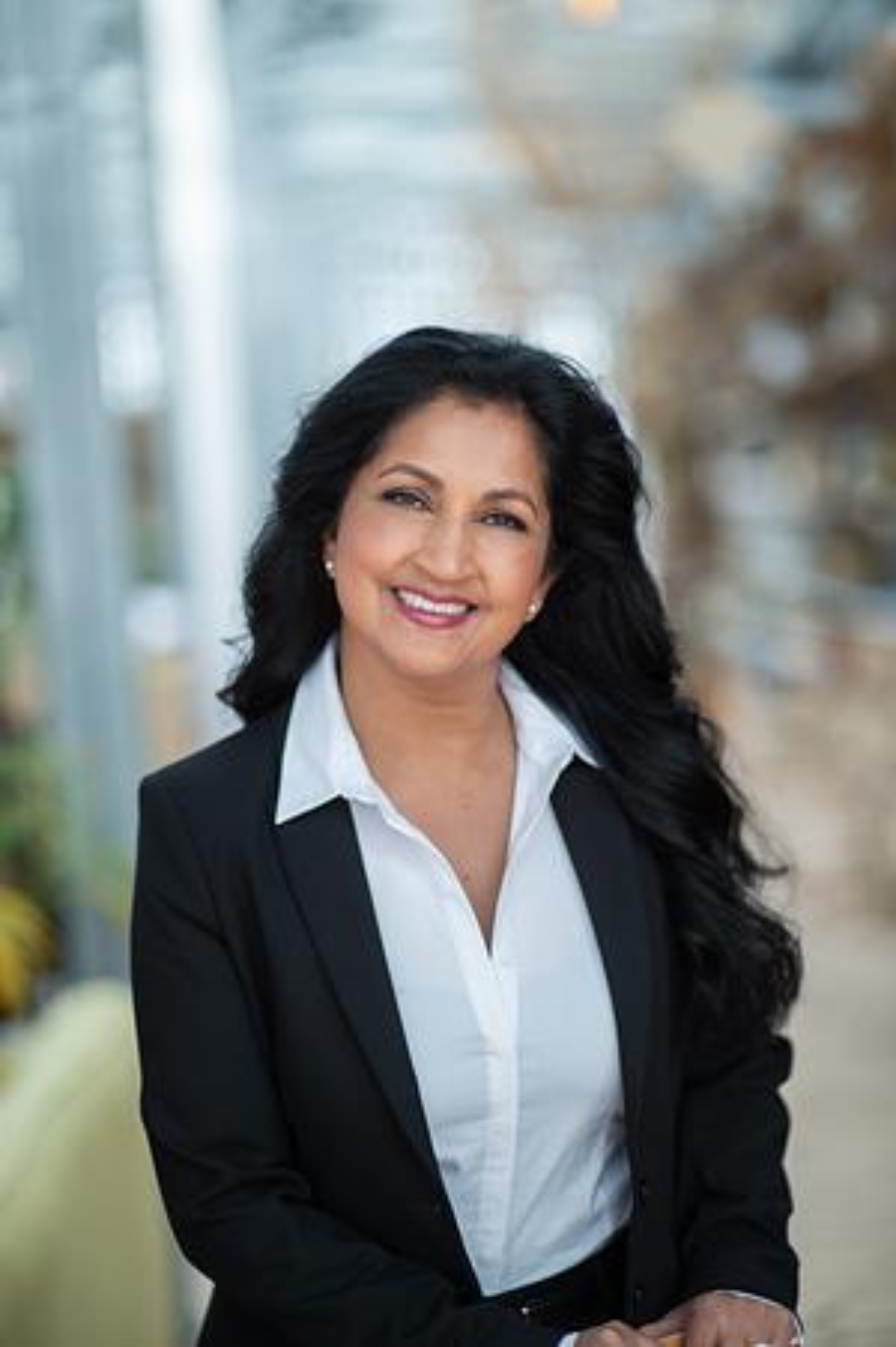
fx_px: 3178
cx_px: 448
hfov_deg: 16.0
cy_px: 674
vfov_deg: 23.9
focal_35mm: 85
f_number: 1.4
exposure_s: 1/640
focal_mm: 85
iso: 110
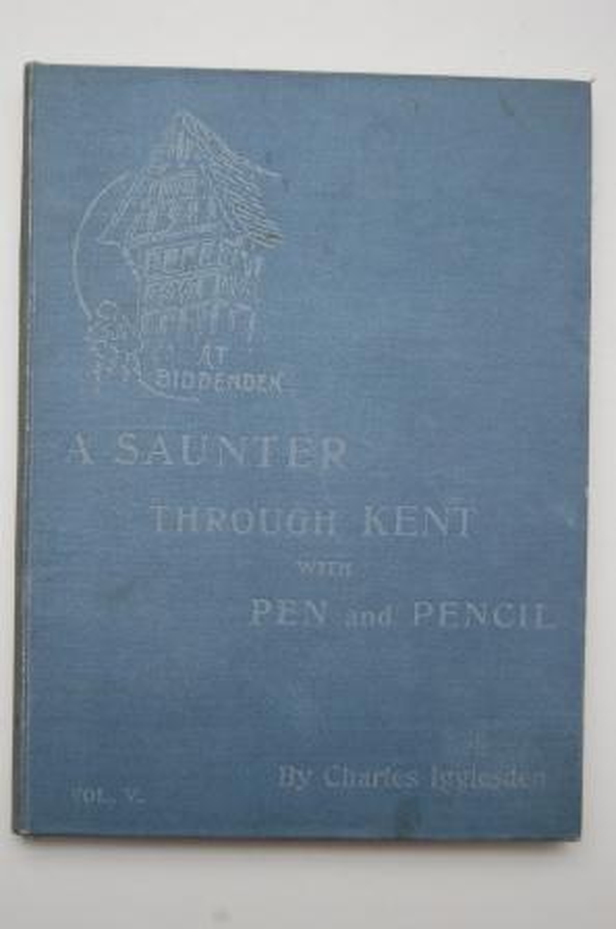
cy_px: 464
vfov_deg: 37.9
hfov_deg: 25.7
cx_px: 308
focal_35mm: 52
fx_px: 1353
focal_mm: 35
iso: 400
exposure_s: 1/80
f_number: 4.8
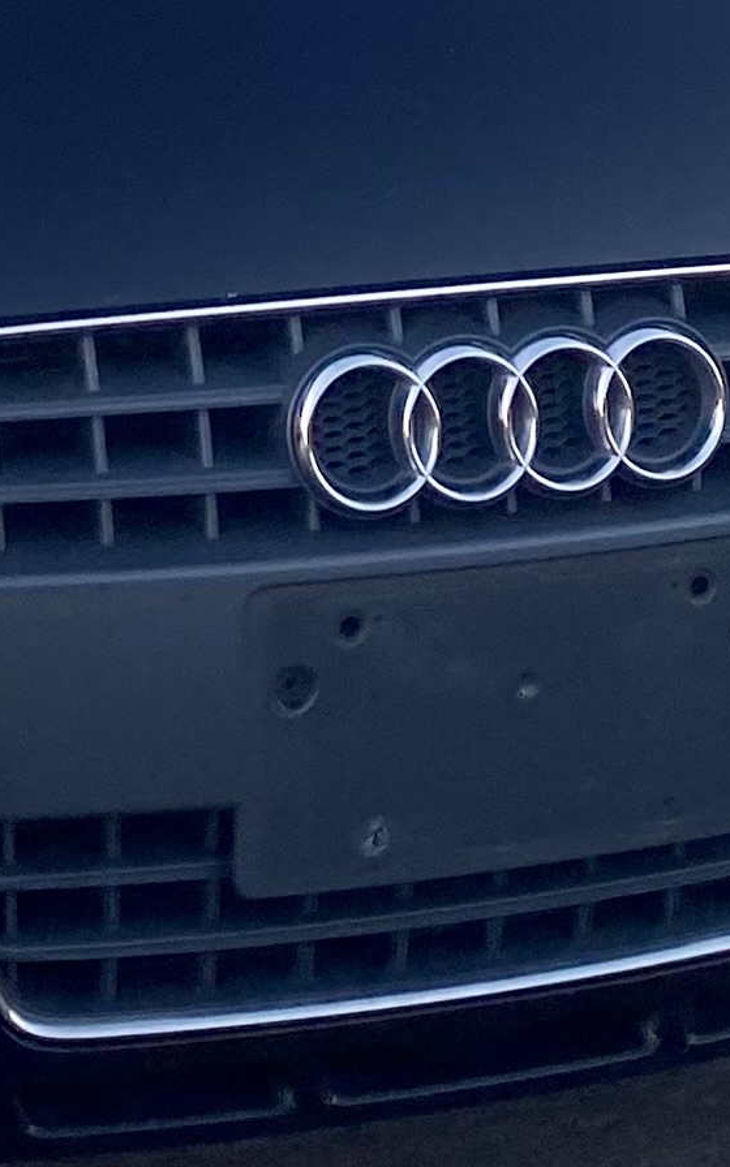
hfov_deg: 10.5
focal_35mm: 124
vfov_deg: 15.8
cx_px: -14
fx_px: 3947
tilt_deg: -12.7
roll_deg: -5.1
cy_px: -458
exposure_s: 1/225
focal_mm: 4.25
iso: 32
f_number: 1.8
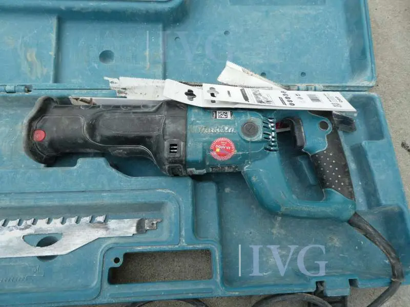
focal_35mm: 24
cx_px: 205
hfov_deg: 71.6
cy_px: 154
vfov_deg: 56.8
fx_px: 284
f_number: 3.3
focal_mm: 4.3
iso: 80
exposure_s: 1/160
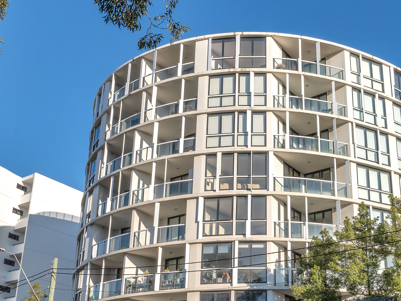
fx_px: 545
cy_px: 211
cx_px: 289
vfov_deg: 30.6
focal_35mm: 47
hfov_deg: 39.6
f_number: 11
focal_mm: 15
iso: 400
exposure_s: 1/320
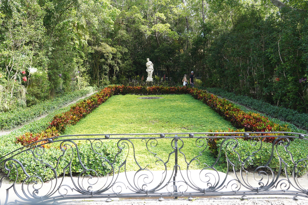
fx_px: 291
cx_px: 154
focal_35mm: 34
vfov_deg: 38.9
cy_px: 102
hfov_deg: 55.8
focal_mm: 34
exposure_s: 1/100
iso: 200
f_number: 7.1
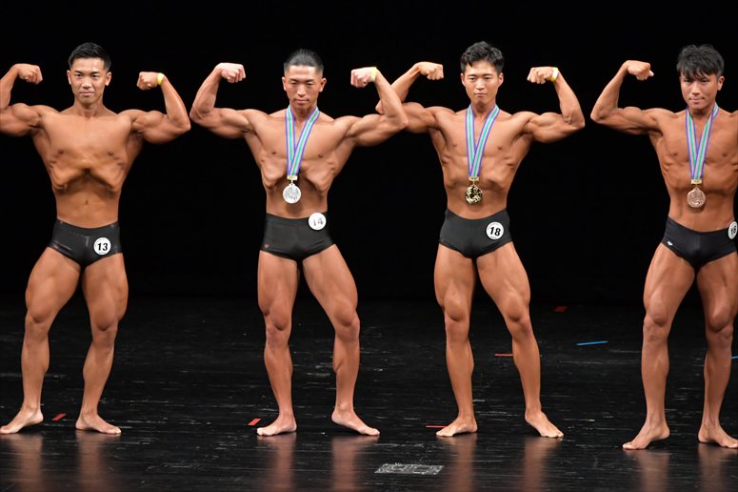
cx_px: 369
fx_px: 5225
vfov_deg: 5.4
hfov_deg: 8.1
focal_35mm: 255
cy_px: 246
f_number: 5.6
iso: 3200
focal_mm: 170
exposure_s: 1/400
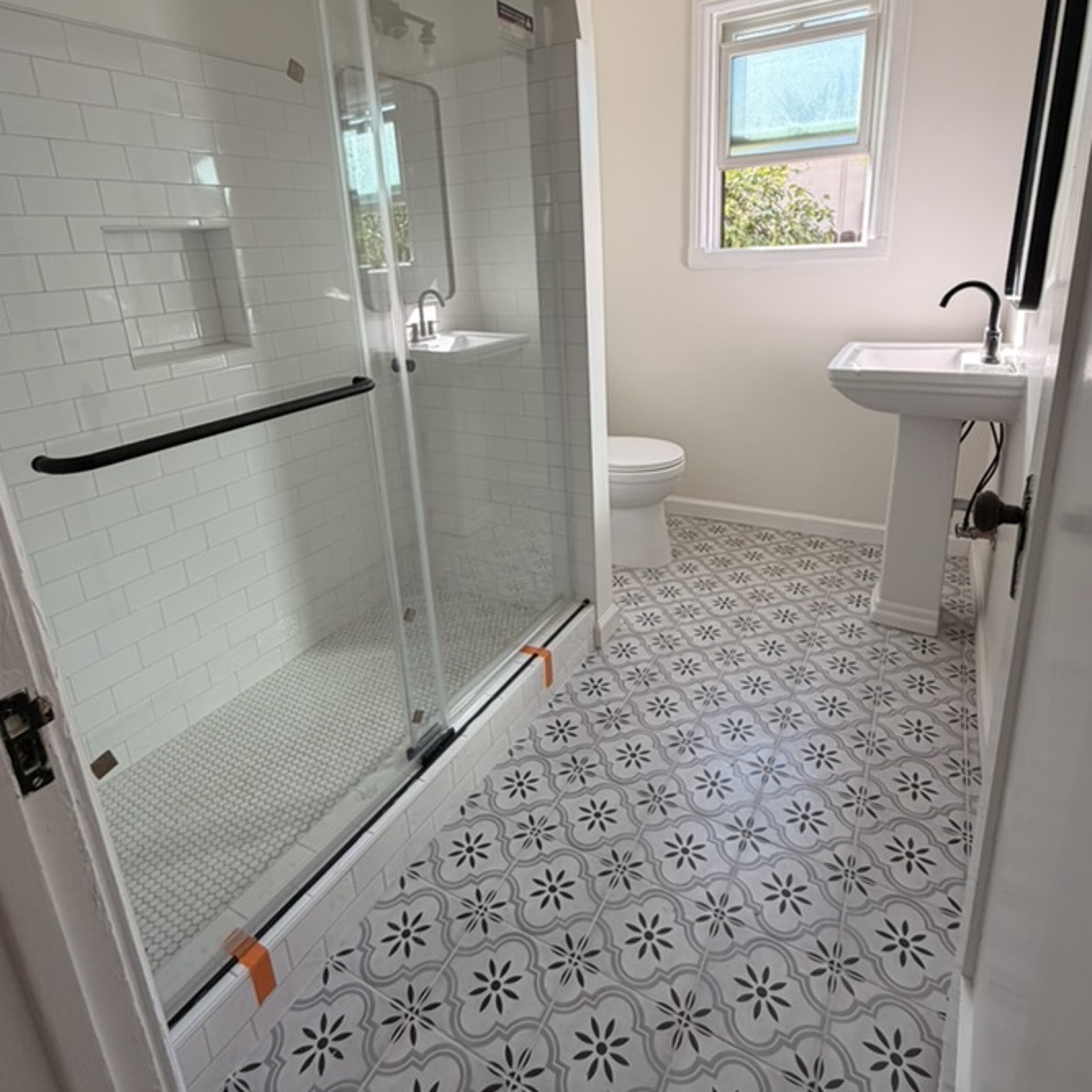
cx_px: 548
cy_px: 445
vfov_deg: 76.9
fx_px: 678
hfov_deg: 77.7
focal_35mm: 19
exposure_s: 1/121
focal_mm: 2.22
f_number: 2.2
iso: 100
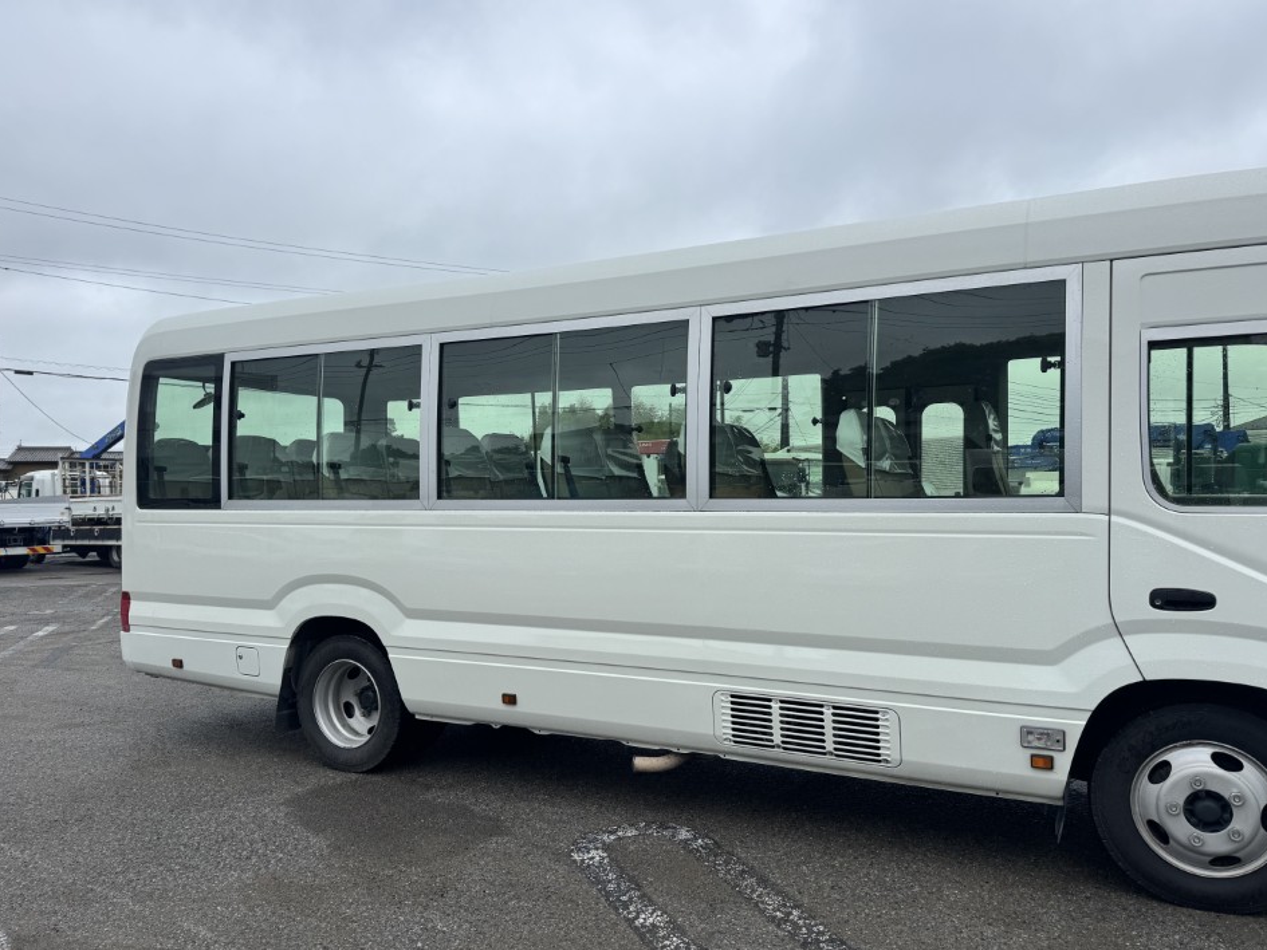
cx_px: 638
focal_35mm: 26
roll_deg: +2.0
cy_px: 504
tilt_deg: -2.0
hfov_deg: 67.3
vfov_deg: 53.0
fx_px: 952
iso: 80
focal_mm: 6.76
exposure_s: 1/1637
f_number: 1.78
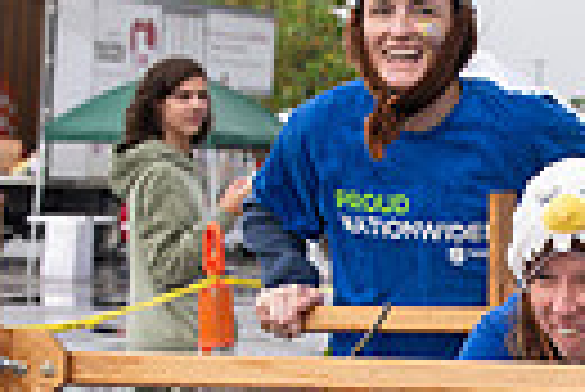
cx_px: 630
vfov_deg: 4.4
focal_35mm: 313
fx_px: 5092
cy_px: 475
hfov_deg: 6.5
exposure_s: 1/500
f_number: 7.1
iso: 400
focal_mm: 70
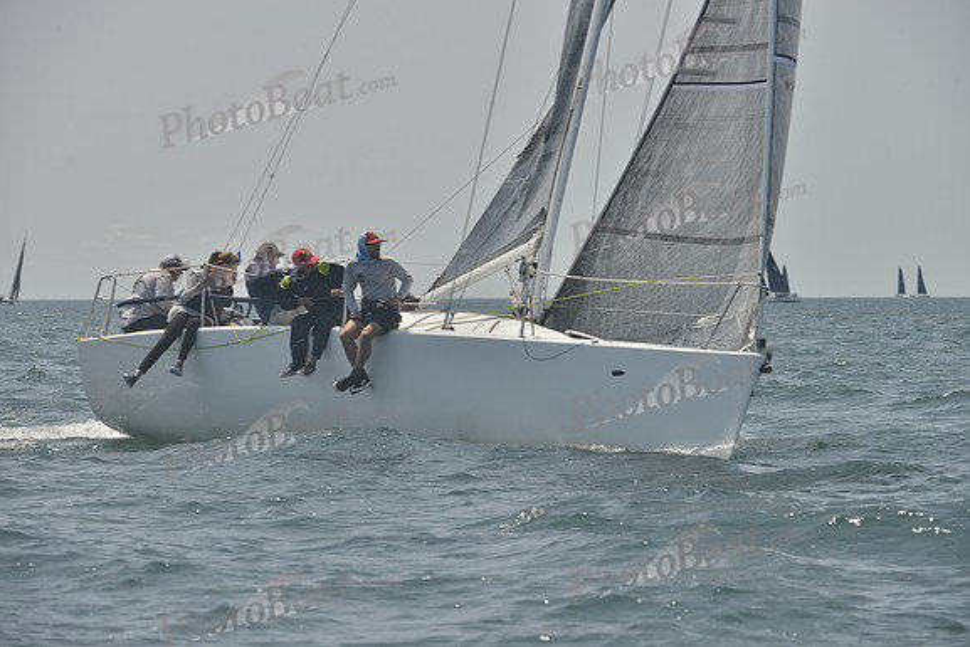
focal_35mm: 201
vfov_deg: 6.8
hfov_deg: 10.2
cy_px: 324
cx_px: 484
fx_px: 5417
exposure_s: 1/1250
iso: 280
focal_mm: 200
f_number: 8
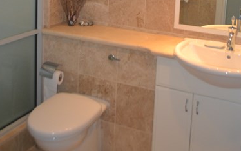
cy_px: -27
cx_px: 121
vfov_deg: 22.3
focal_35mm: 54
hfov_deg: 37.5
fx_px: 355
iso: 1250
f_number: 3.8
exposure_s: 1/60
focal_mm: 22
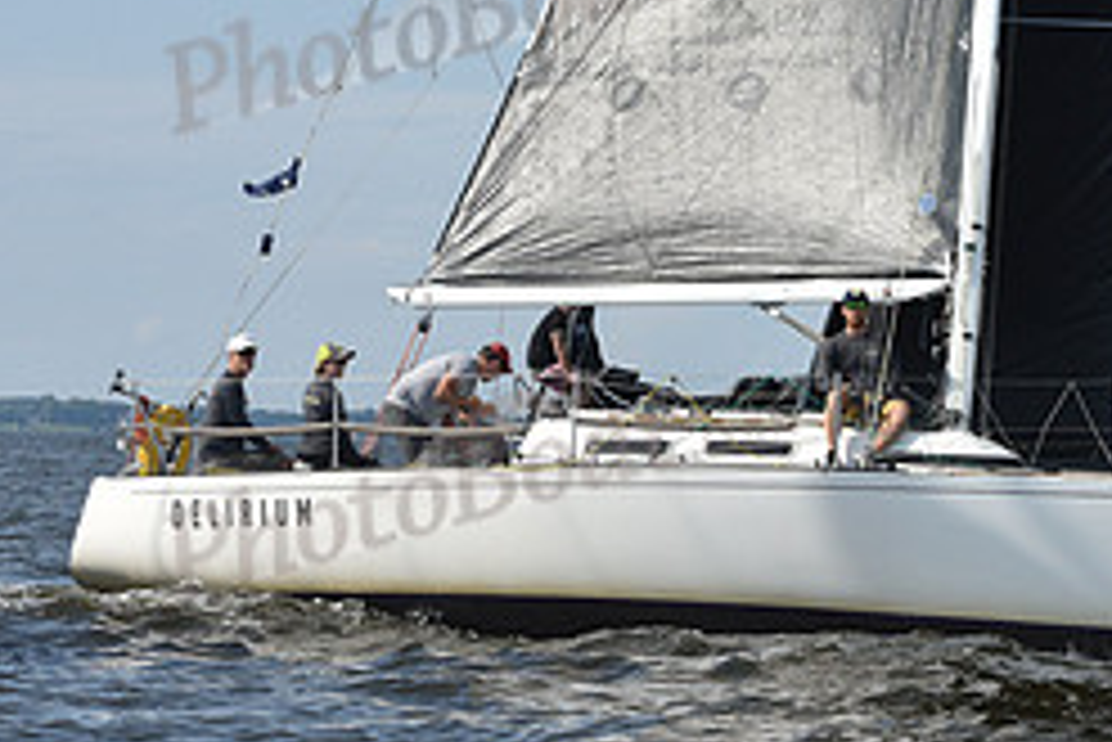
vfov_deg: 7.8
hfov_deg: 11.6
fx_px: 5439
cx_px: 1035
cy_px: 187
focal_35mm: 176
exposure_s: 1/1250
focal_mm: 75
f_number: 8
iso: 320
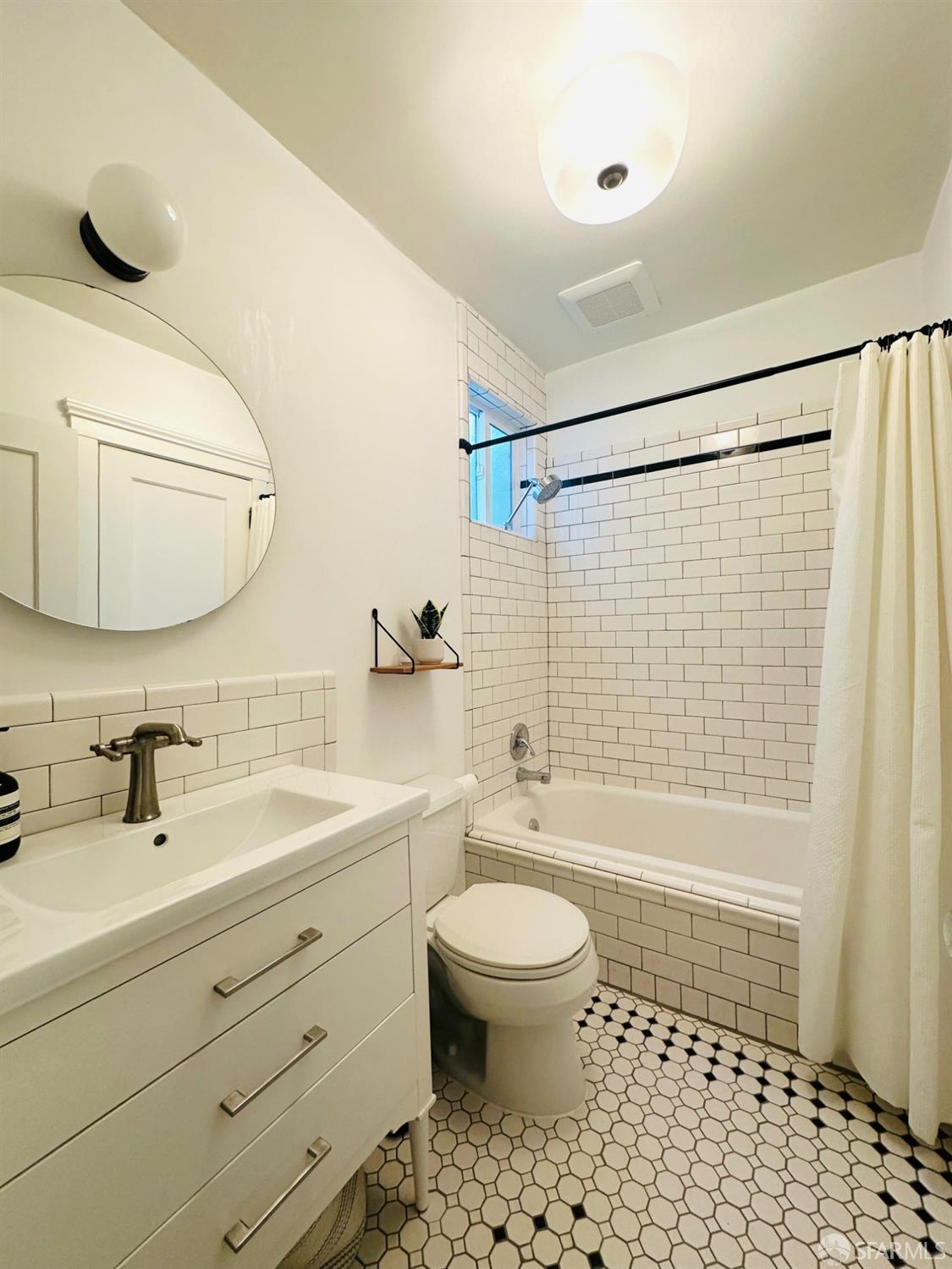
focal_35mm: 14
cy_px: 634
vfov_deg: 102.1
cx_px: 476
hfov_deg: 85.7
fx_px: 513
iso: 160
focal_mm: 2.22
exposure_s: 1/120
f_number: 2.2
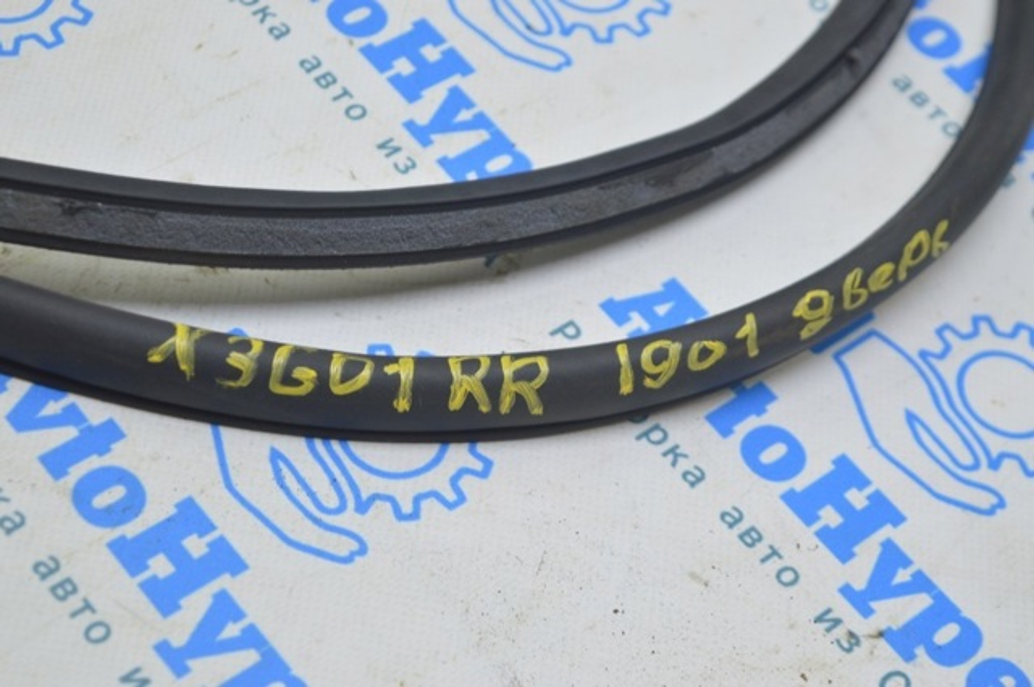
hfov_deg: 24.6
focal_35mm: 82
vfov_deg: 16.5
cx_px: 517
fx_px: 2367
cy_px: 344
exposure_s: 1/20
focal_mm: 55
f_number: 5.6
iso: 400
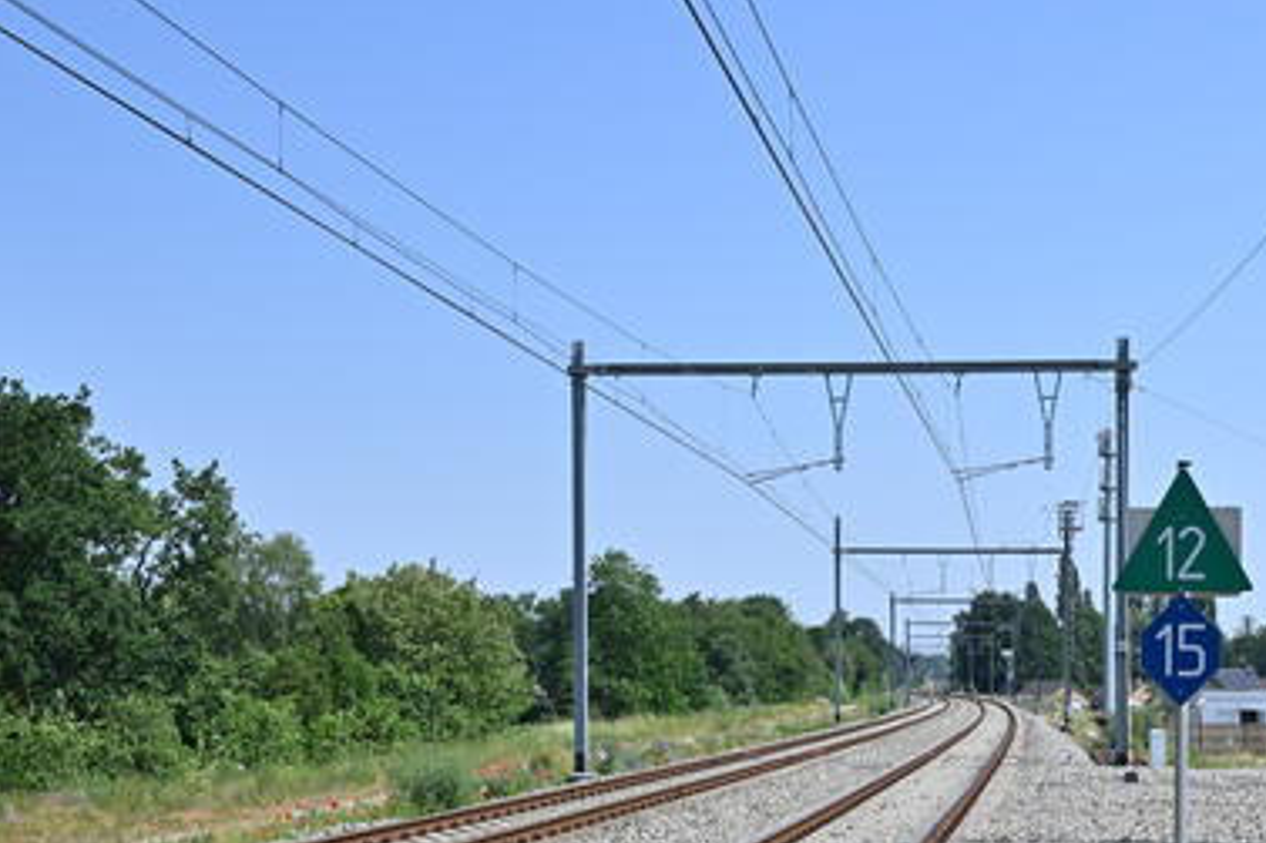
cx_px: 947
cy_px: 749
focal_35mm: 61
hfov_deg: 32.2
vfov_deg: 21.7
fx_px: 2150
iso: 64
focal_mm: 26.5
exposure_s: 1/250
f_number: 7.1
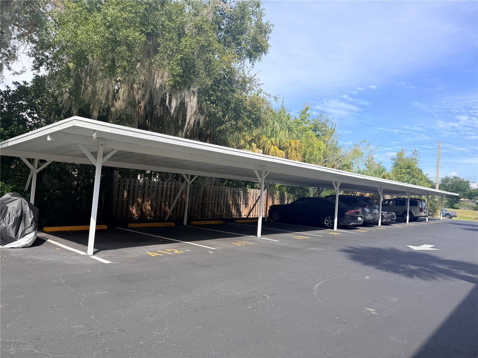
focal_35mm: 24
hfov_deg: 71.6
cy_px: 179
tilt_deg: +2.3
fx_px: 331
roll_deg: -4.6
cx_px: 239
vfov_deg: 56.8
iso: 100
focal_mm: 6.76
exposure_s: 1/2232
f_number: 1.78
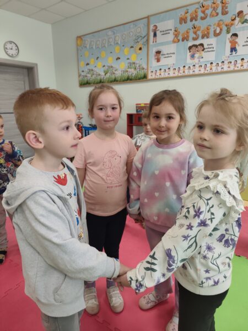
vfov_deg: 73.9
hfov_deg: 58.9
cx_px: 124
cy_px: 166
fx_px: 220
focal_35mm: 23
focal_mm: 6.19
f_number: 1.65
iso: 320
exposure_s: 1/65.4
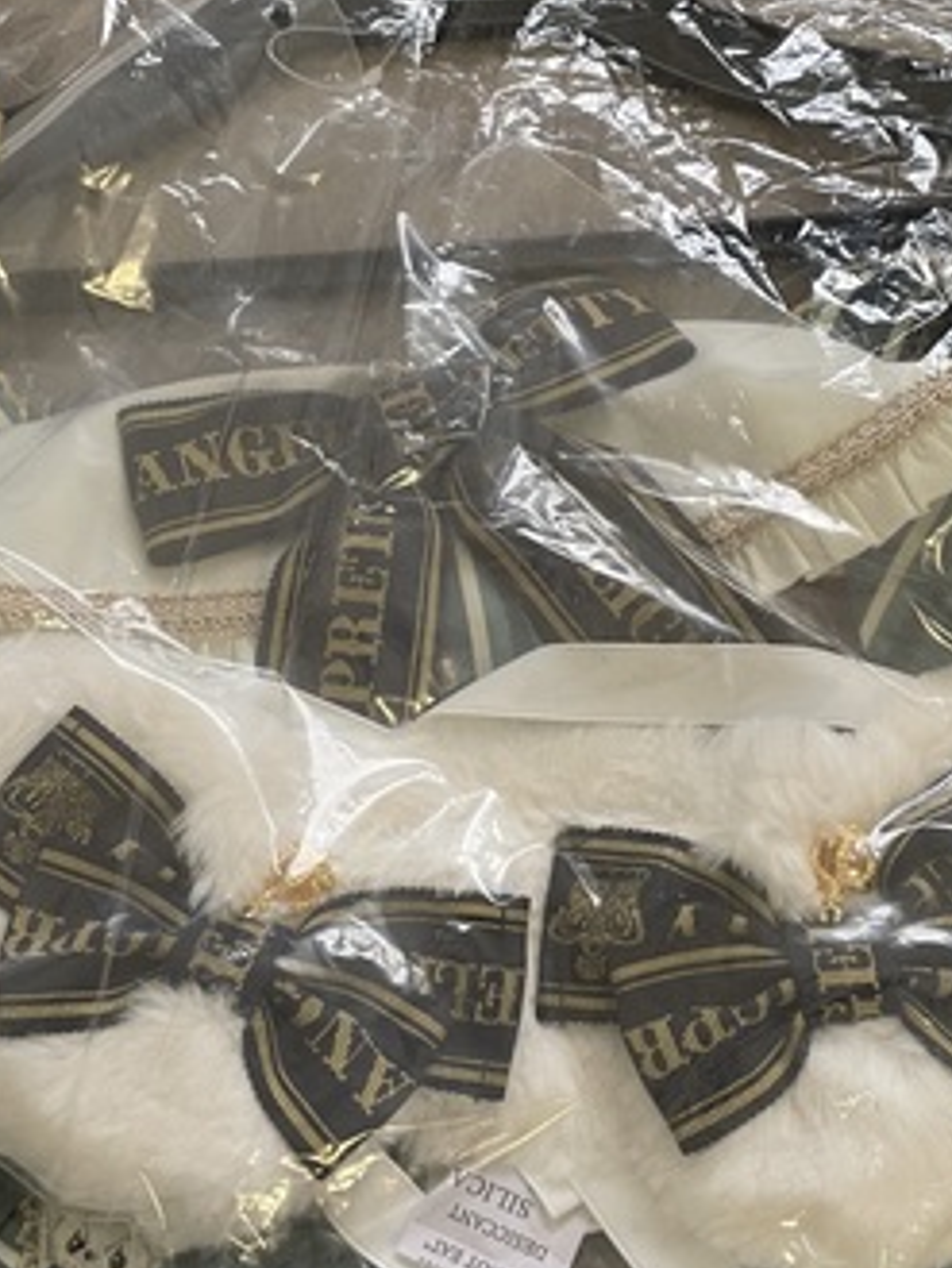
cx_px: 455
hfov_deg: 28.6
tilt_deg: -76.8
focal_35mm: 51
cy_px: 634
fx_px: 1869
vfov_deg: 37.5
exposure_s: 1/50
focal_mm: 4.2
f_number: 1.6
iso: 100
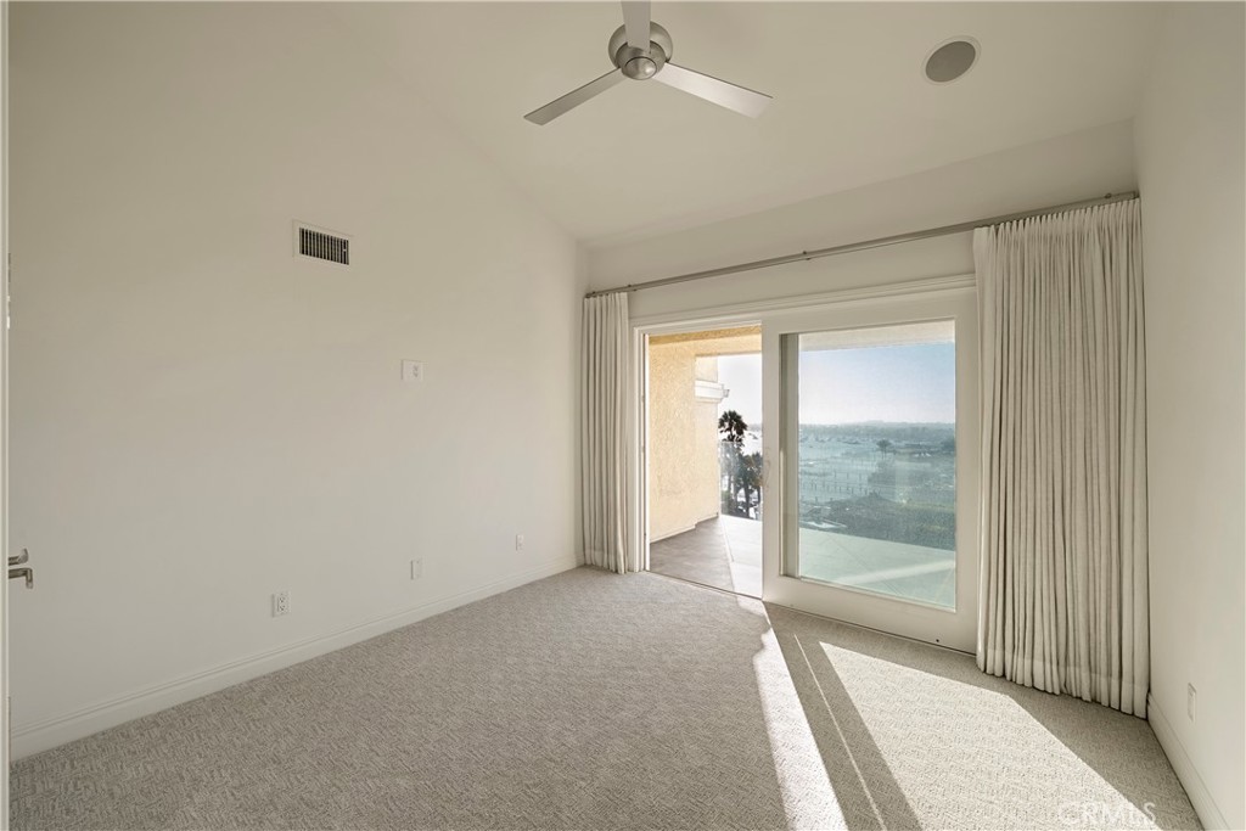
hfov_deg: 108.3
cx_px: 623
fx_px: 450
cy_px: 416
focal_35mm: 13
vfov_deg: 85.4
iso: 64
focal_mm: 13
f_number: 10
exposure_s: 1/6
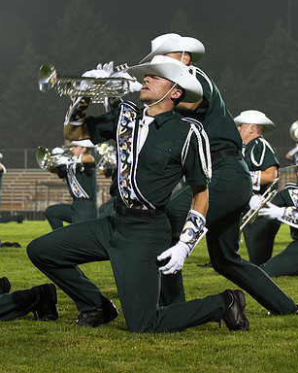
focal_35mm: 137
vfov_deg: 14.1
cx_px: 149
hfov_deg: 11.3
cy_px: 155
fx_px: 1511
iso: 3600
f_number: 4.5
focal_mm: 70
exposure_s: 1/160
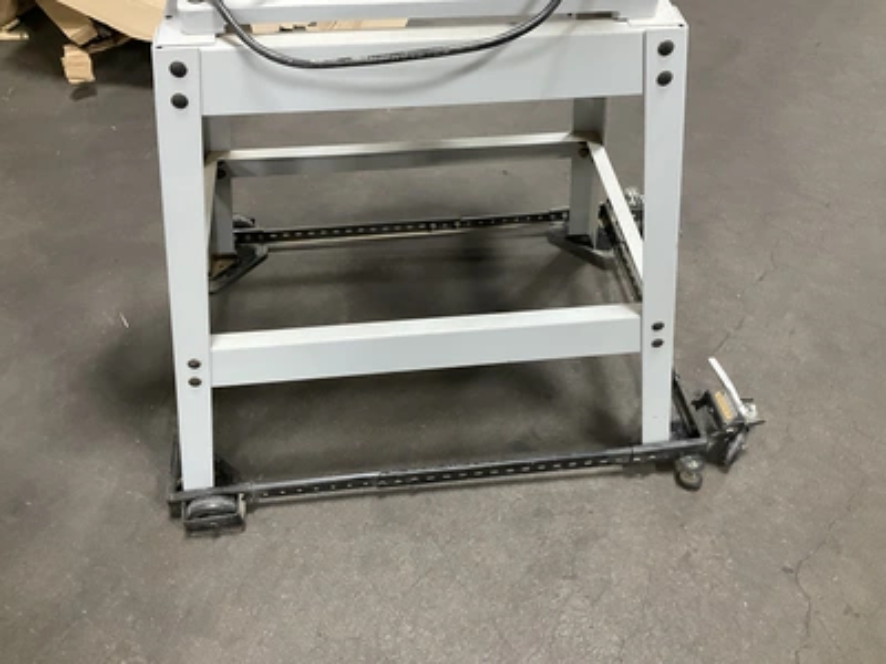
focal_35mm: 29
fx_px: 742
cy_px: 332
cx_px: 443
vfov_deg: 48.2
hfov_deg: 61.7
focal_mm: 3
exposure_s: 1/40
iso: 320
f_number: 1.8
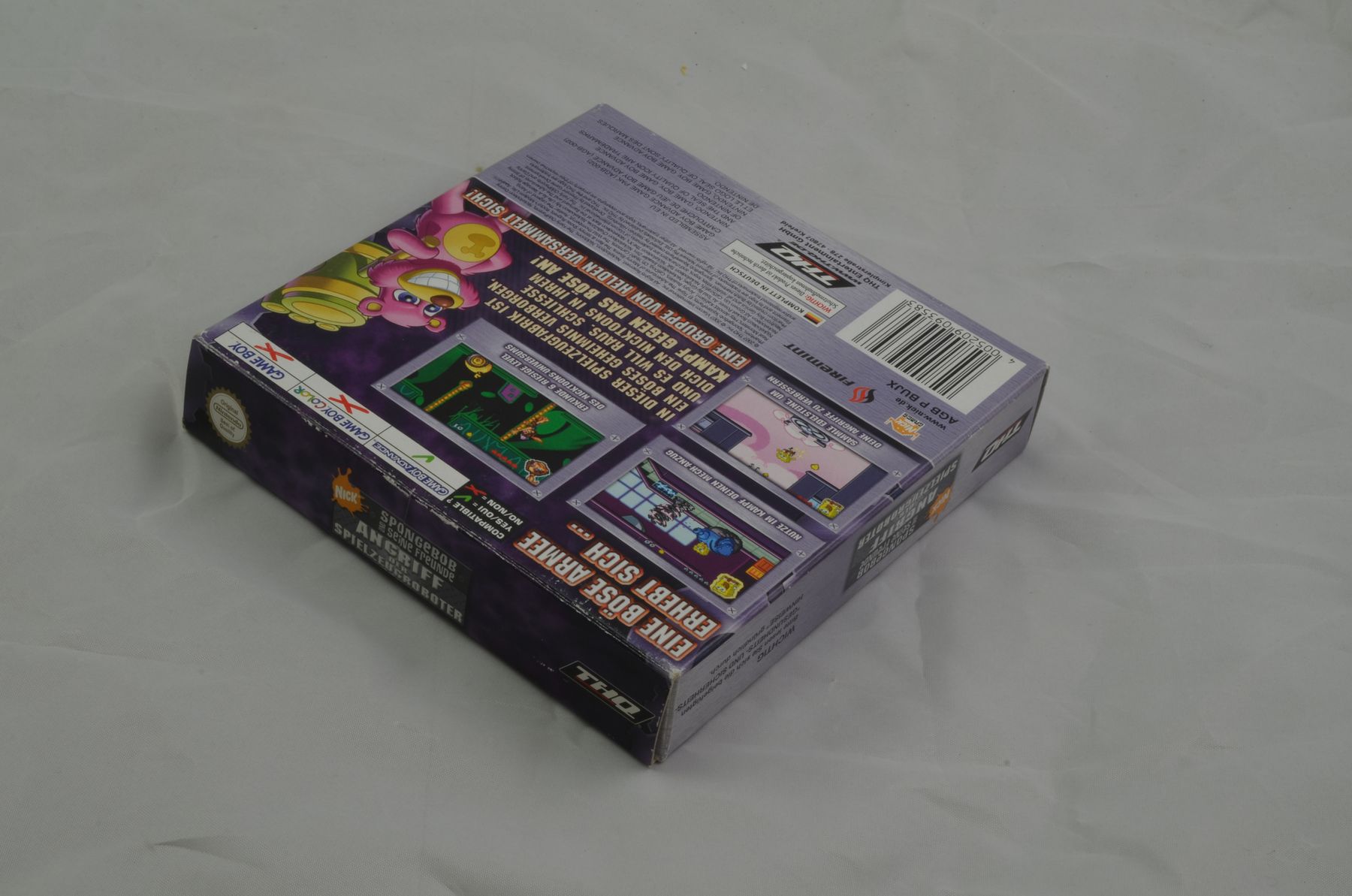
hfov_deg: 33.5
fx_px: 2249
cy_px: 448
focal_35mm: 60
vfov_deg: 22.5
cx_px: 676
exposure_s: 1/3
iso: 100
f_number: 20
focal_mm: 40
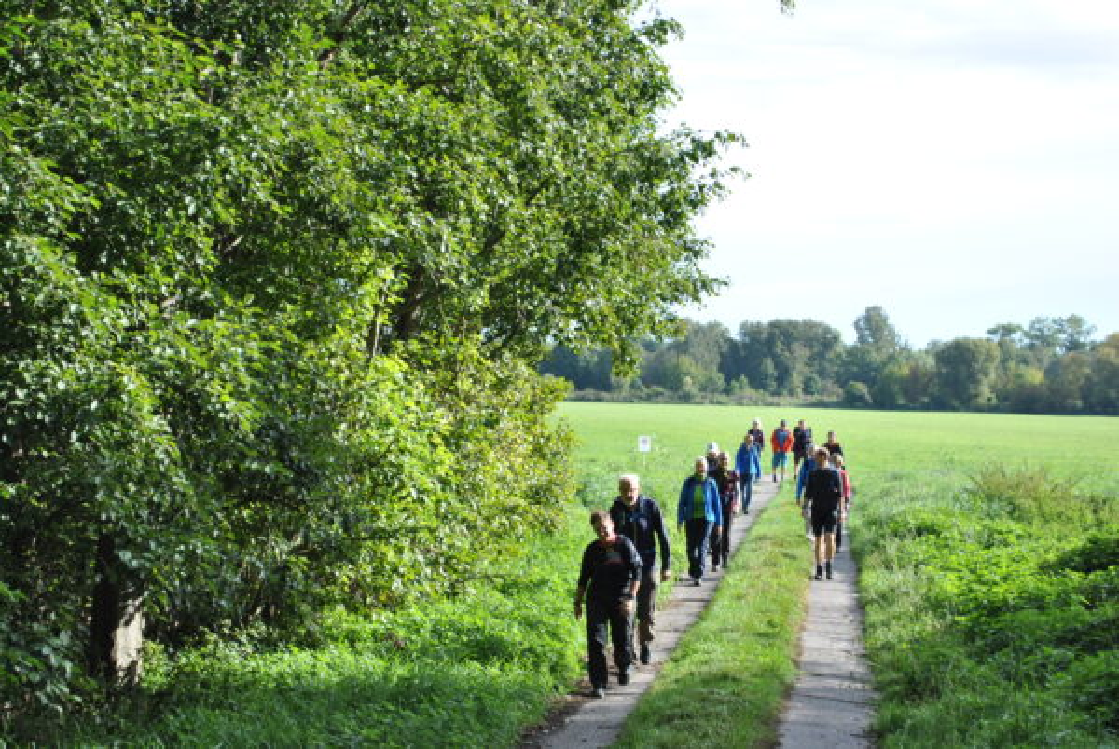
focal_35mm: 68
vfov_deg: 20.2
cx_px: 560
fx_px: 2101
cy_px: 374
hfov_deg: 29.8
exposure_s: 1/160
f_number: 6.3
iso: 100
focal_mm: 45
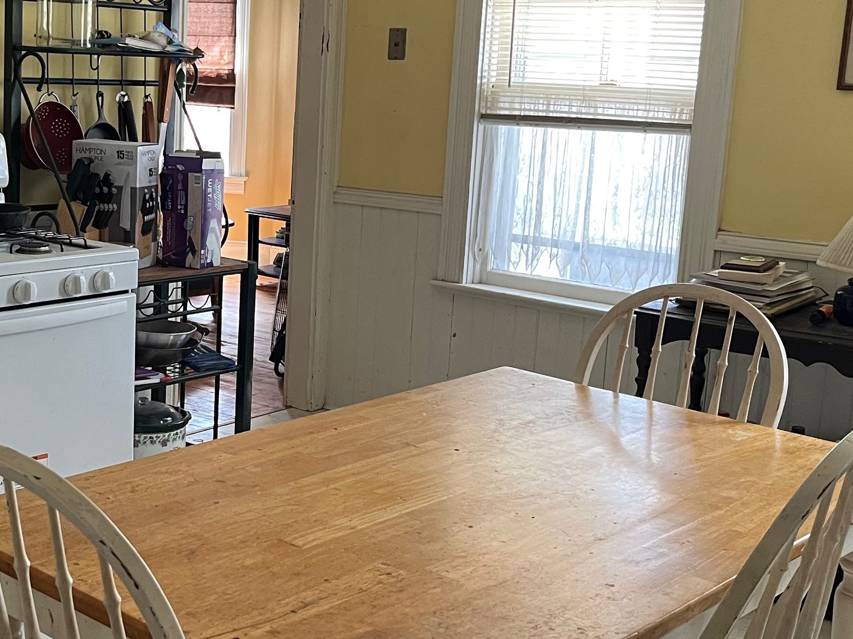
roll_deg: -1.9
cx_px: 213
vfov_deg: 27.5
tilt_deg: -10.7
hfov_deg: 35.4
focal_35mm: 53
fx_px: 1306
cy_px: 305
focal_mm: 5.1
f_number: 1.6
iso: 250
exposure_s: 1/60
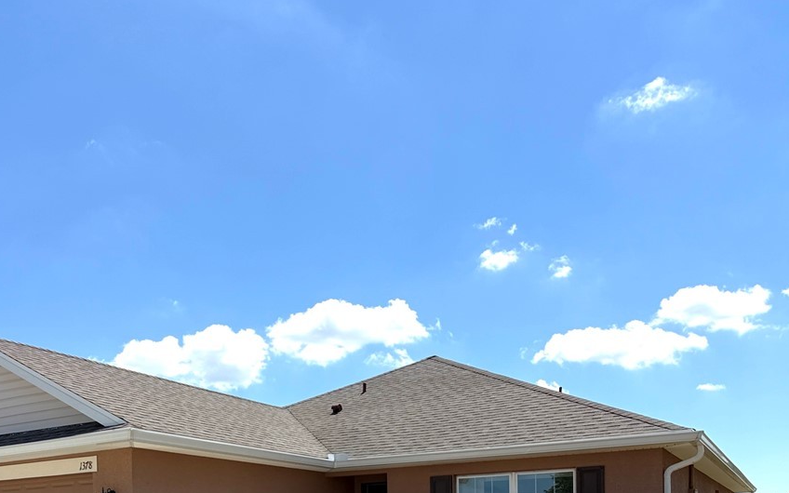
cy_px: 542
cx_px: 301
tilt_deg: +0.2
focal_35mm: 48
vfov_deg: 25.0
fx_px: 1032
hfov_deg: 41.6
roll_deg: +0.7
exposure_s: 1/5319
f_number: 1.78
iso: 80
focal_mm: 6.76
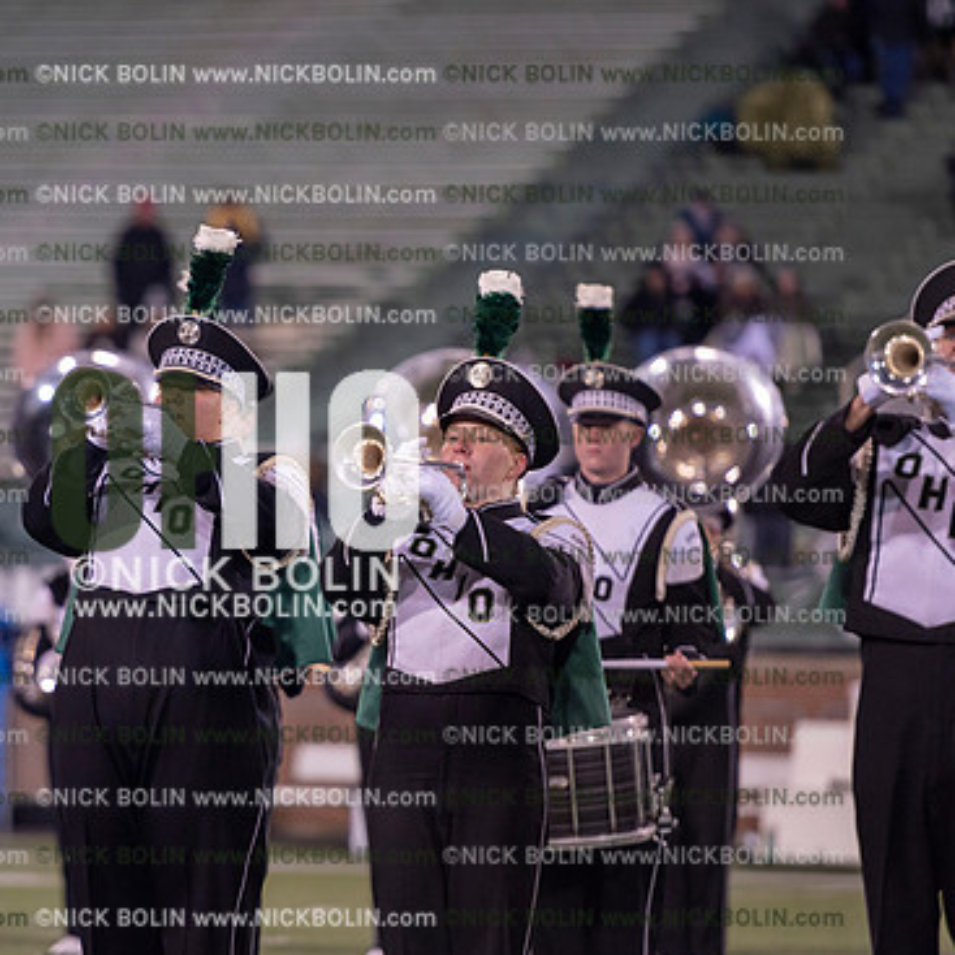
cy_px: 496
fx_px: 8178
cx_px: 234
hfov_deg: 6.7
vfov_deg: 6.7
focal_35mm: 262
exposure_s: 1/1250
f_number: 2.8
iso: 2500
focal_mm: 195
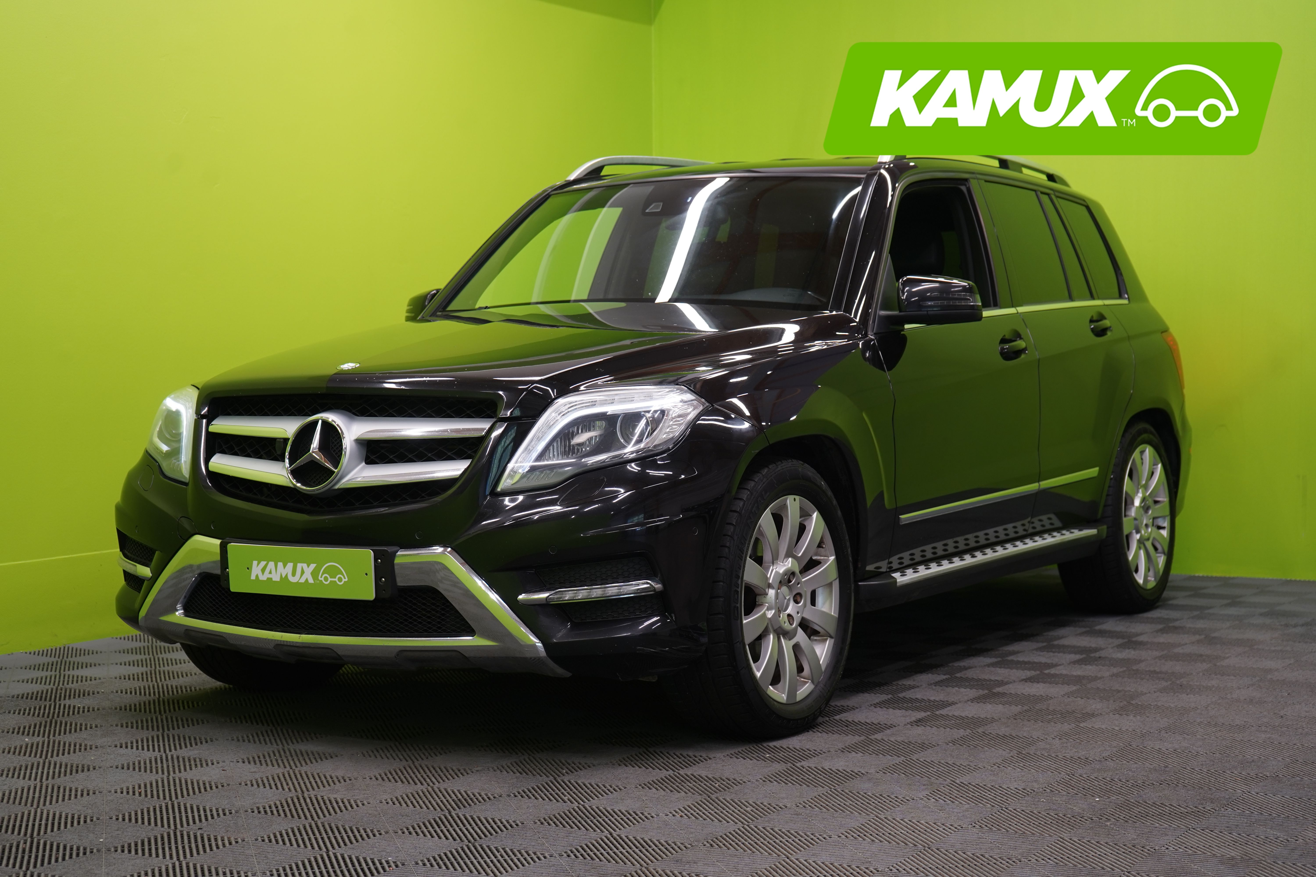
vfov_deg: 24.2
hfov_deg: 35.6
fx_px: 2047
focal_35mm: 56
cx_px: 658
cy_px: 438
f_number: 5
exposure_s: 1/40
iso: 400
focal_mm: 56
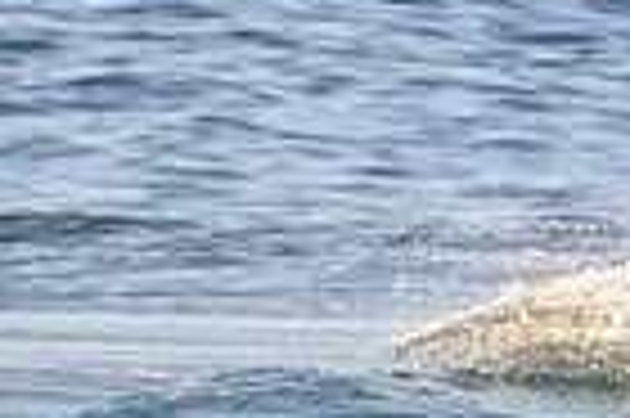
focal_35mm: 3503
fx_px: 61230
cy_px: 134
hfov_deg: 0.6
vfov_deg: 0.4
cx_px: 1334
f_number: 11
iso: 1800
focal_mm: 800
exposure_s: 1/2000
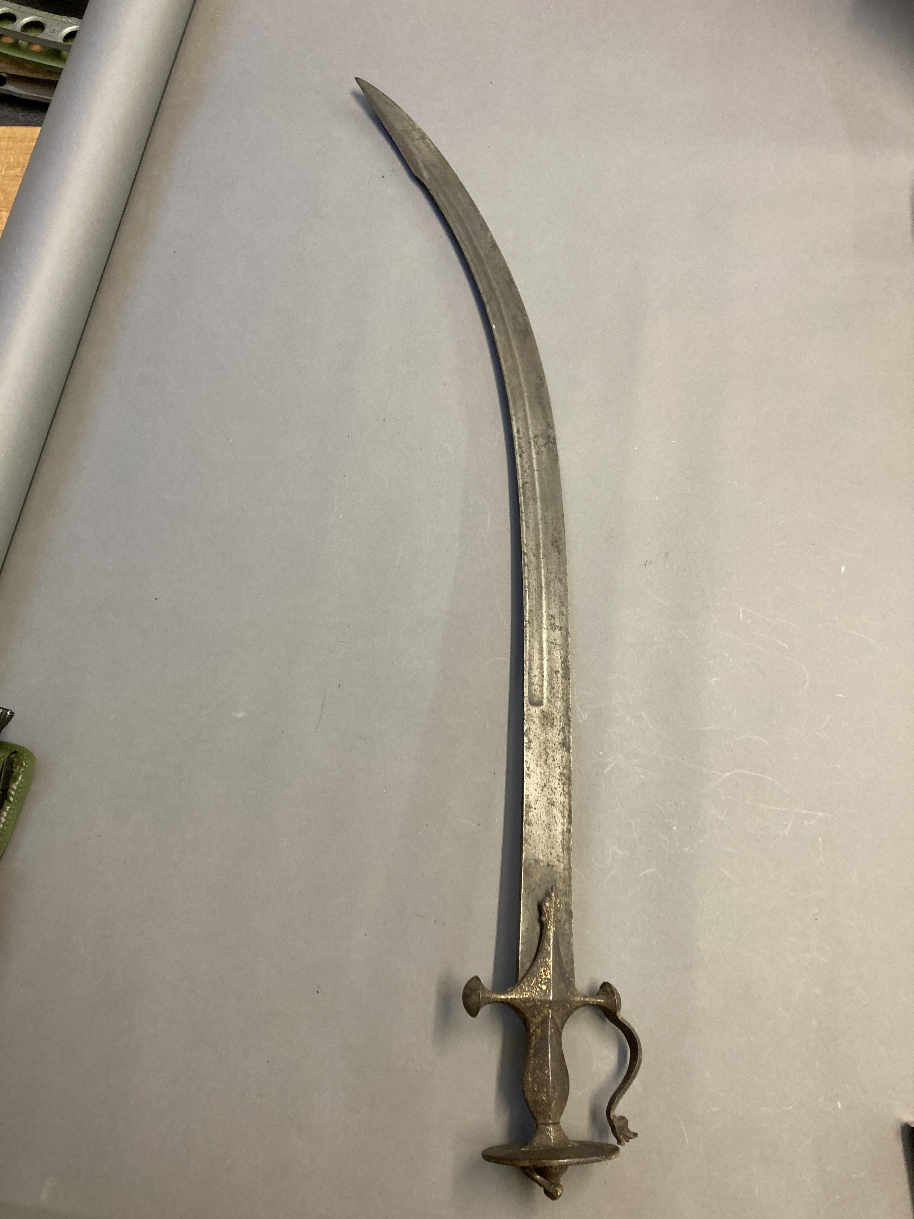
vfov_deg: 63.4
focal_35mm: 28
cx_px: 457
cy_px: 610
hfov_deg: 49.7
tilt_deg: -69.3
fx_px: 986
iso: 160
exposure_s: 1/50
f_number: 1.8
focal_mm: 3.99
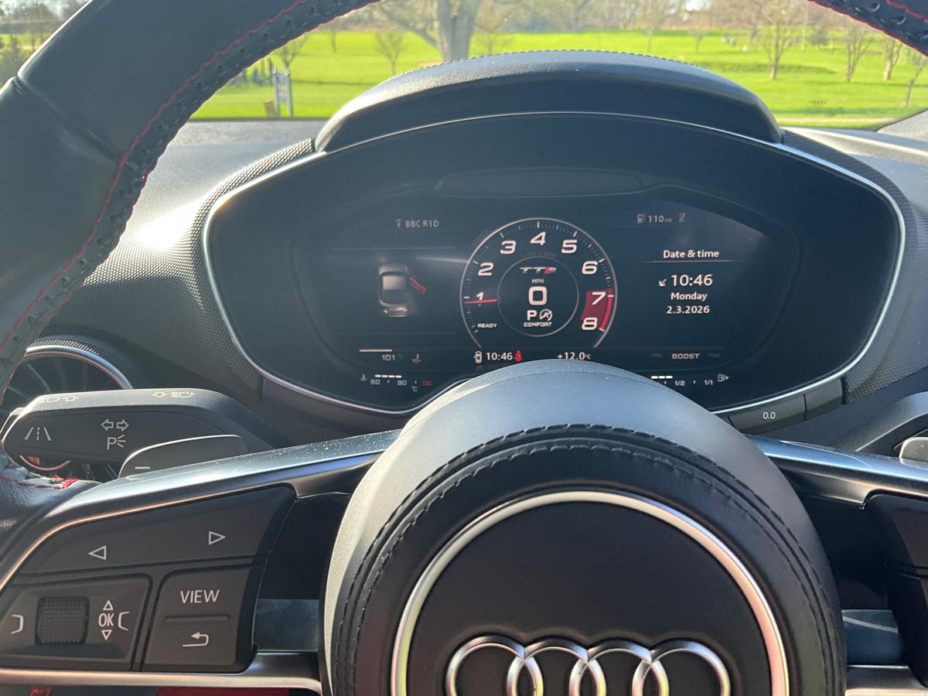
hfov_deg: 61.7
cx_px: 464
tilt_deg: -21.6
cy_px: 348
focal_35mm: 29
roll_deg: -1.1
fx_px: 777
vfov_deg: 48.2
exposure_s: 1/122
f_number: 1.8
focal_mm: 3
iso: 25
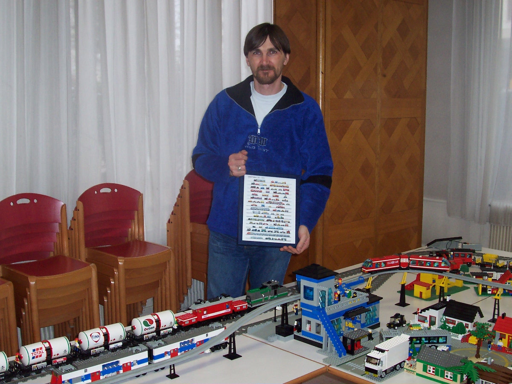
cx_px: 256
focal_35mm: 46
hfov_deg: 41.2
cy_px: 192
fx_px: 680
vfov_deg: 31.5
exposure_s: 1/60
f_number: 3
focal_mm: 7
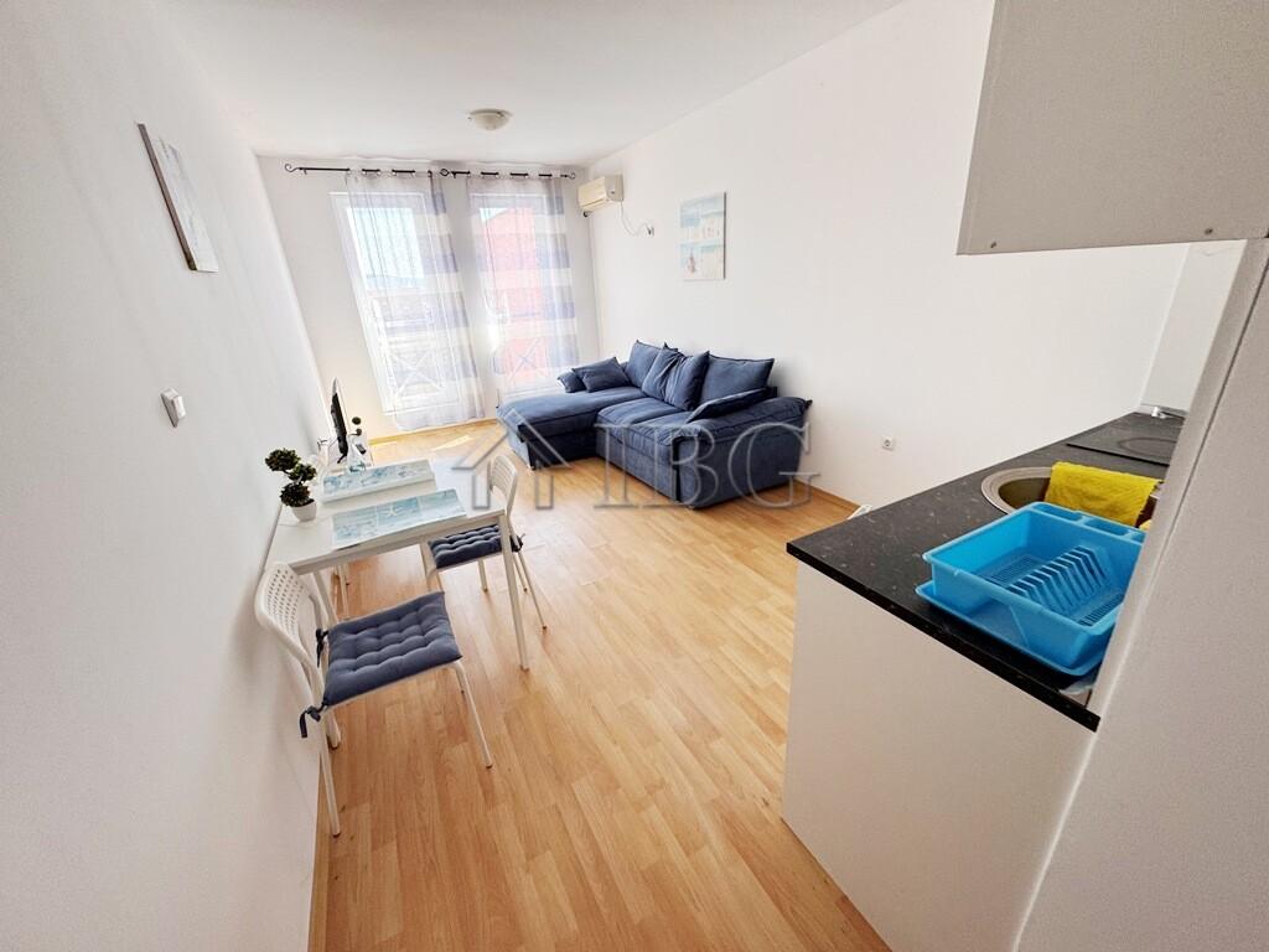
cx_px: 634
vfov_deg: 85.7
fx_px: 513
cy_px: 476
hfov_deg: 102.1
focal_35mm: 14
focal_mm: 2.22
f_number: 2.2
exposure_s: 1/99
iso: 100
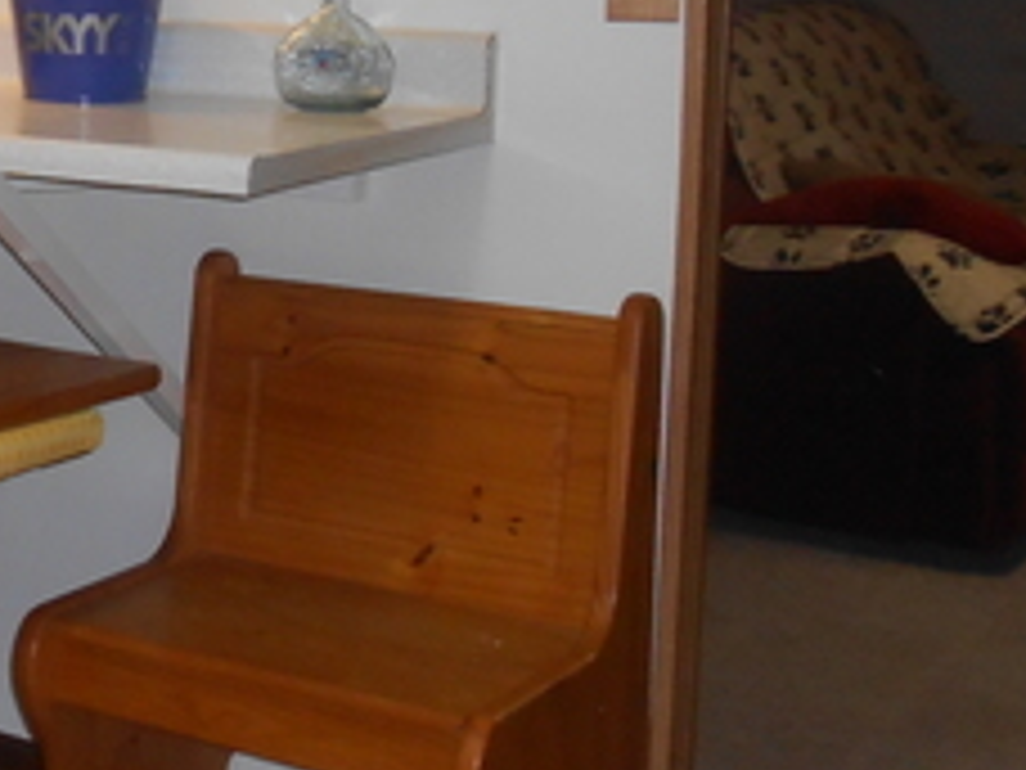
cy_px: 153
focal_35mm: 73
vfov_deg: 19.9
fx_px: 2164
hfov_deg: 23.1
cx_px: -374
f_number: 3.5
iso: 200
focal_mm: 4.6
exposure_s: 1/25
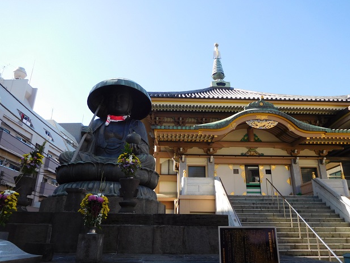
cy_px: 134
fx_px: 263
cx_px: 182
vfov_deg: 53.1
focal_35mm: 26
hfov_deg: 67.2
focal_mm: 4.5
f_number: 3.4
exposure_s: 1/400
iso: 125
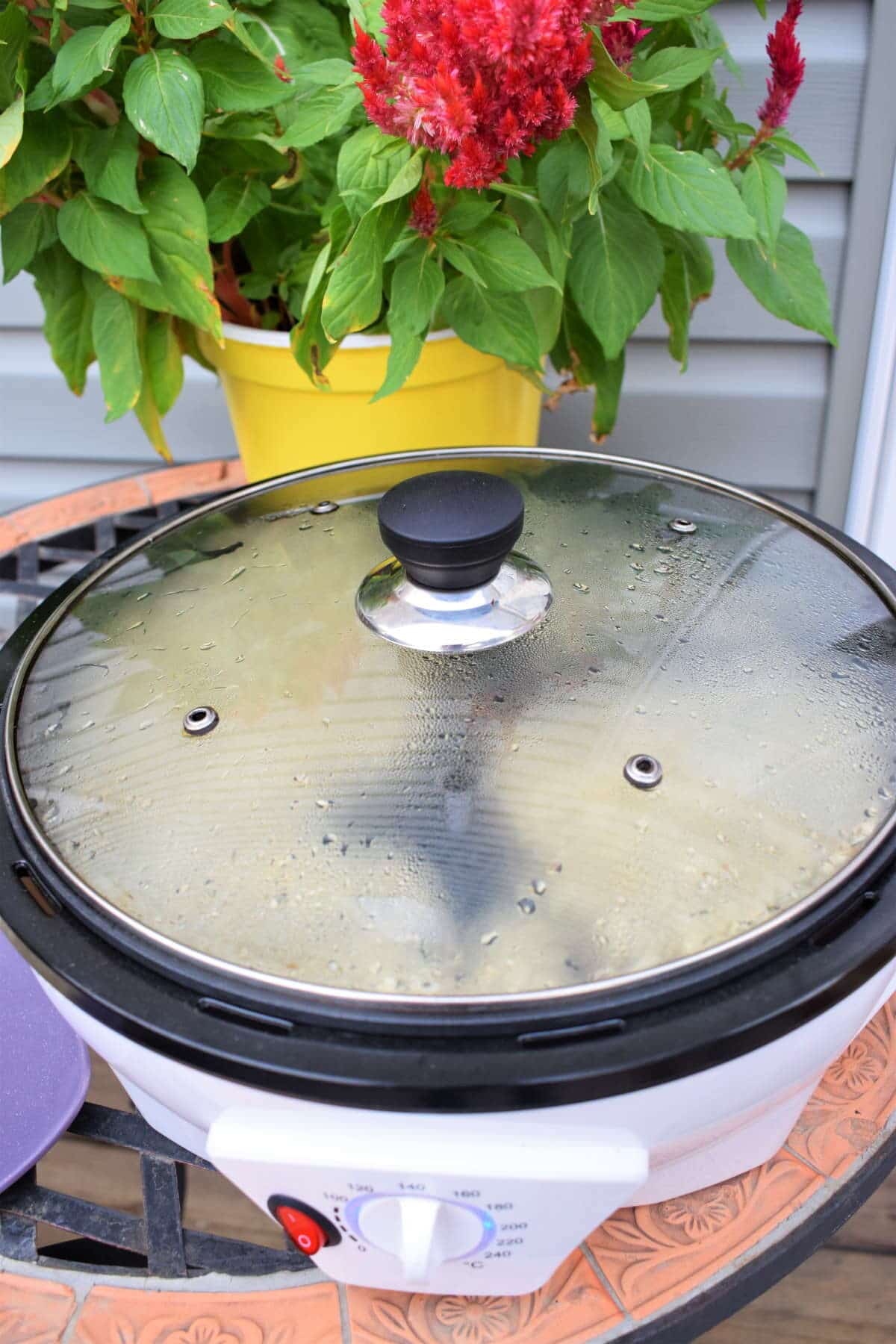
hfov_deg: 40.0
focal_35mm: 33
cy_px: 672
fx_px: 1232
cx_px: 448
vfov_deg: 57.2
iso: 560
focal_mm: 22
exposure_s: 1/125
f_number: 5.6
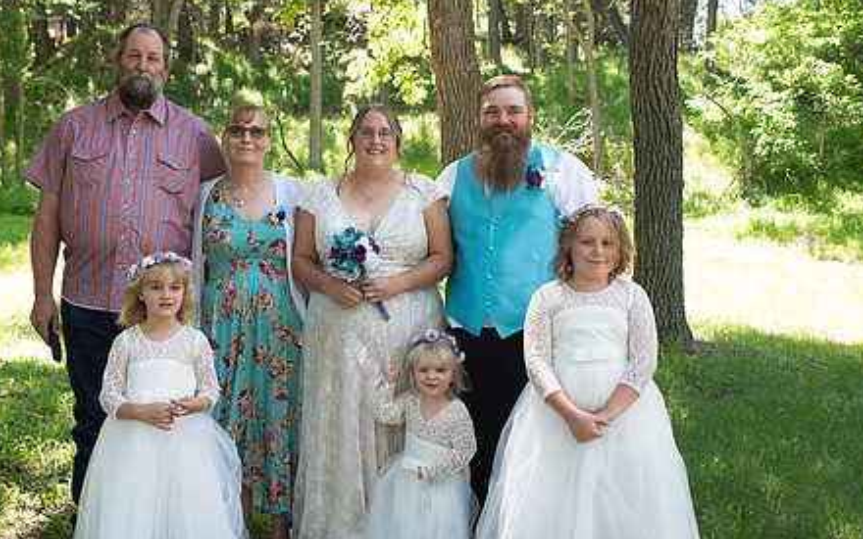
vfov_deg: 29.8
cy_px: 297
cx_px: 361
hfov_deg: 46.0
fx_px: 1011
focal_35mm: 43
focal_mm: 32
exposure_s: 1/125
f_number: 5
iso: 250
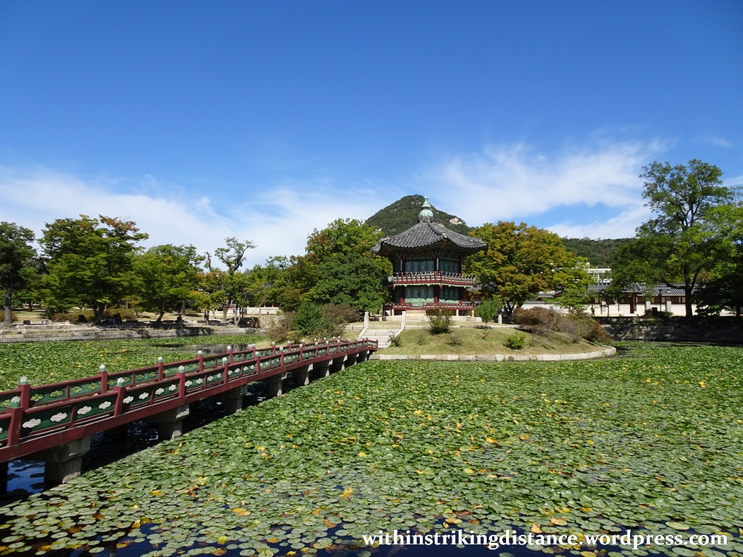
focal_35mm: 24
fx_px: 515
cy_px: 278
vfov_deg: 56.8
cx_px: 372
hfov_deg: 71.6
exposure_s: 1/1000
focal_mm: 4.1
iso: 80
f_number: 3.5
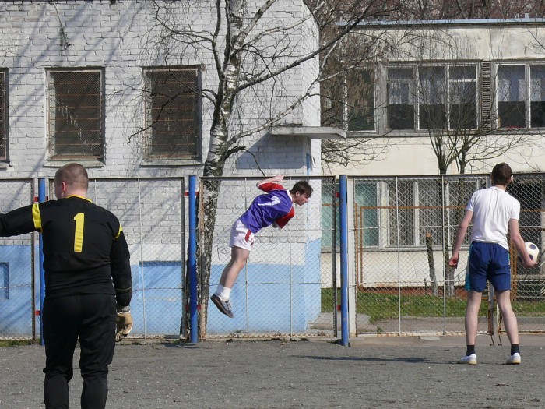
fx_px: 2724
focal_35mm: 173
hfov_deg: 11.4
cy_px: 204
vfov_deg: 8.6
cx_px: 272
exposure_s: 1/500
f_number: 7.1
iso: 100
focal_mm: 20.5
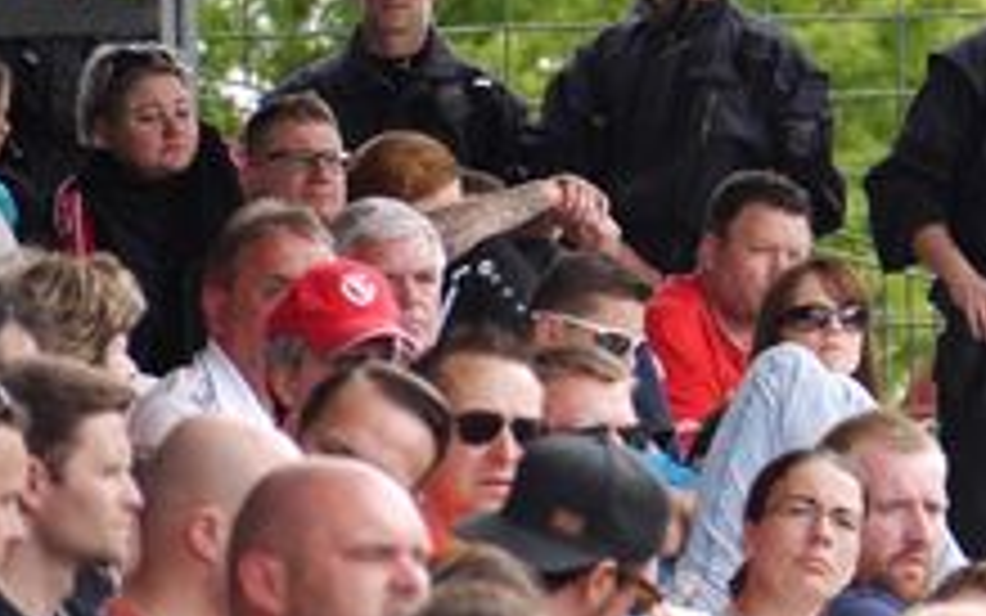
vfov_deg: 1.4
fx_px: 24621
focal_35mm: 916
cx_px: 1090
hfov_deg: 2.3
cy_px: 335
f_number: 5.3
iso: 320
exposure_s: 1/250
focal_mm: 166
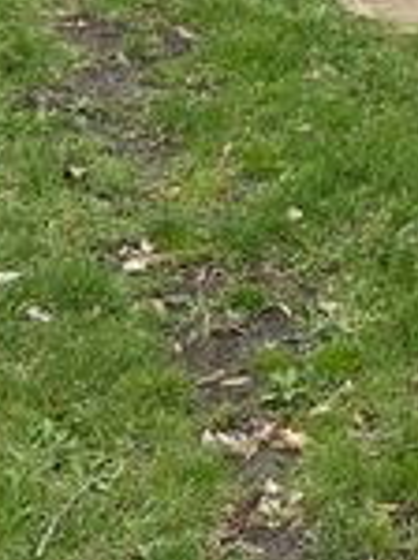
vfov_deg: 13.8
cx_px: 817
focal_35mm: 116
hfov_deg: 11.5
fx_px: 1873
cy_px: -644
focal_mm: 4.2
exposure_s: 1/901
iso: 25
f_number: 1.64
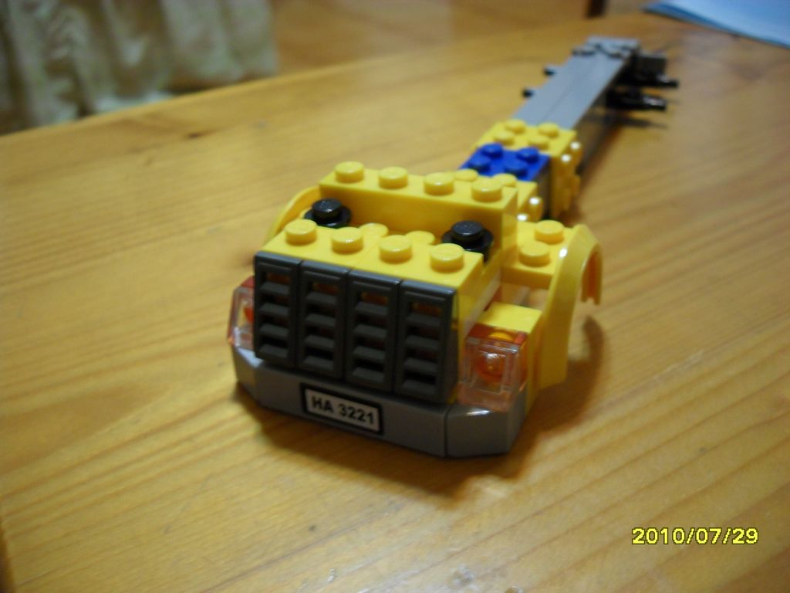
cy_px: 296
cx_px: 395
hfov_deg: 52.6
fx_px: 799
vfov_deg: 40.7
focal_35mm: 35
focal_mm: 6.2
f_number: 2.8
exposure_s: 1/4
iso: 200
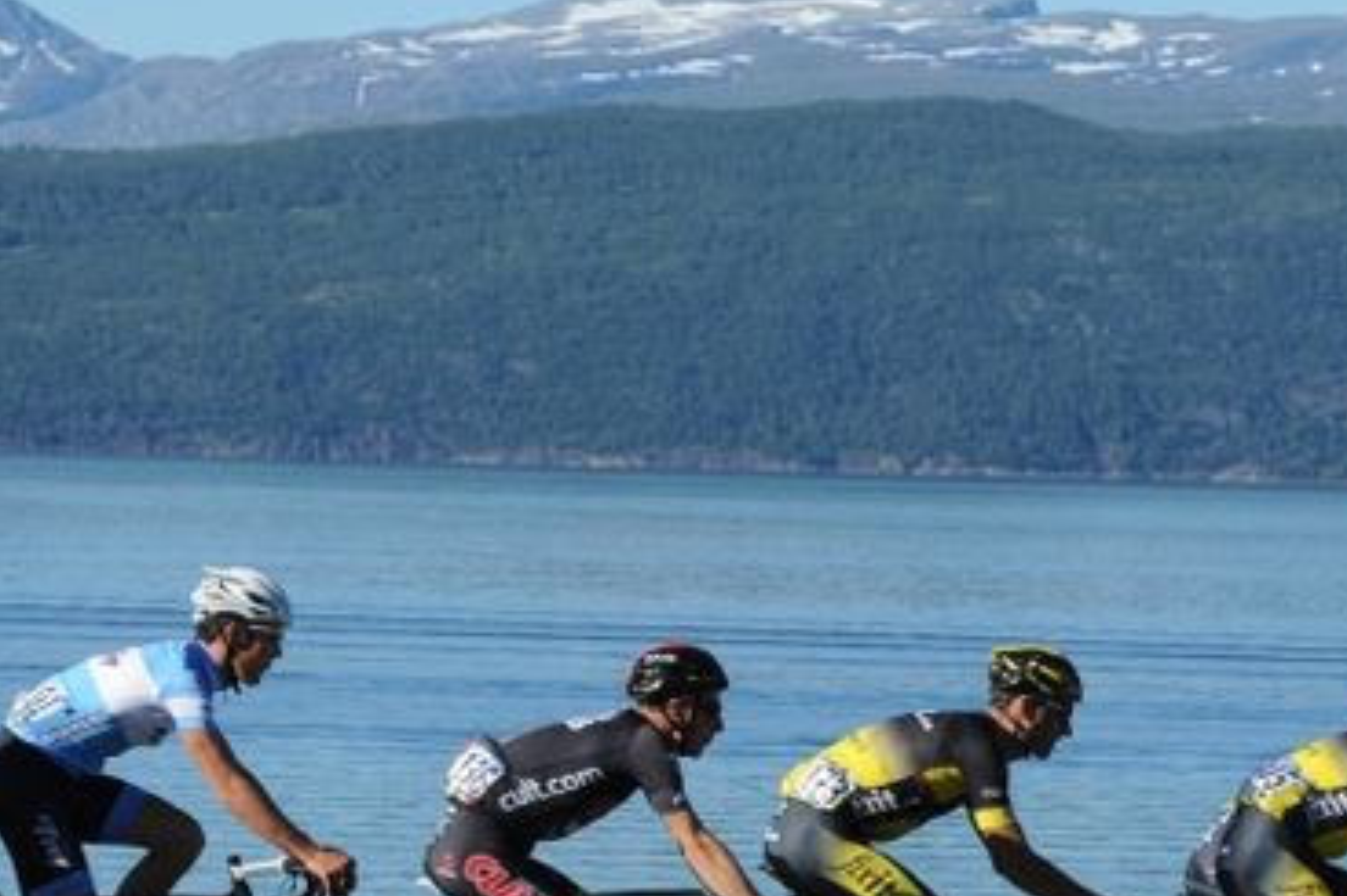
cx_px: 465
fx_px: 9873
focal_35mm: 264
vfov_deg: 5.2
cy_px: 464
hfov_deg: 7.8
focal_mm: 95
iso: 500
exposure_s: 1/1250
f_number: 9
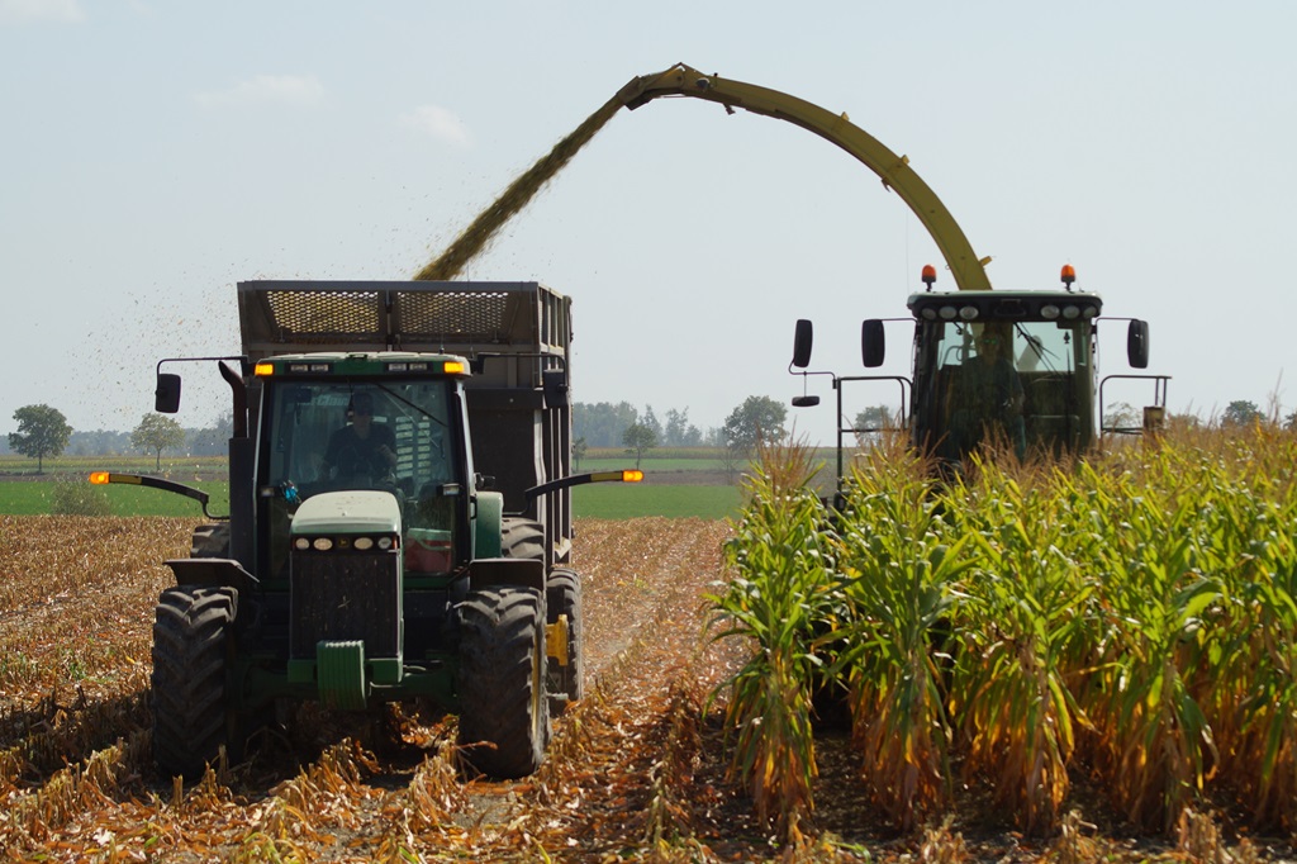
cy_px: 432
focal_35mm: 135
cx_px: 648
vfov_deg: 10.2
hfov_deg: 15.2
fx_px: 4862
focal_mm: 90
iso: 100
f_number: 8
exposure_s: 1/250
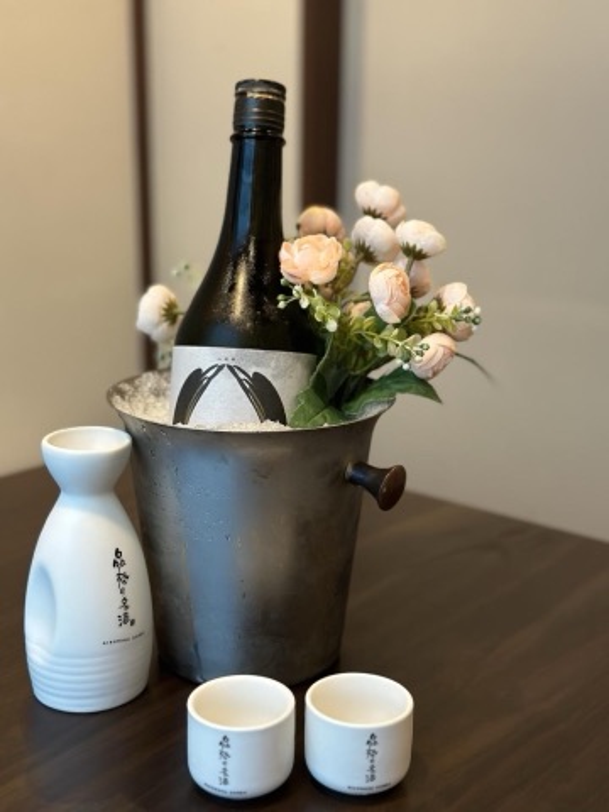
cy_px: 406
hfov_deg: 30.3
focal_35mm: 48
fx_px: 1126
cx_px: 304
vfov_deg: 39.7
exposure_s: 1/40
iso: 250
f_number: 1.78
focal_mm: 6.86
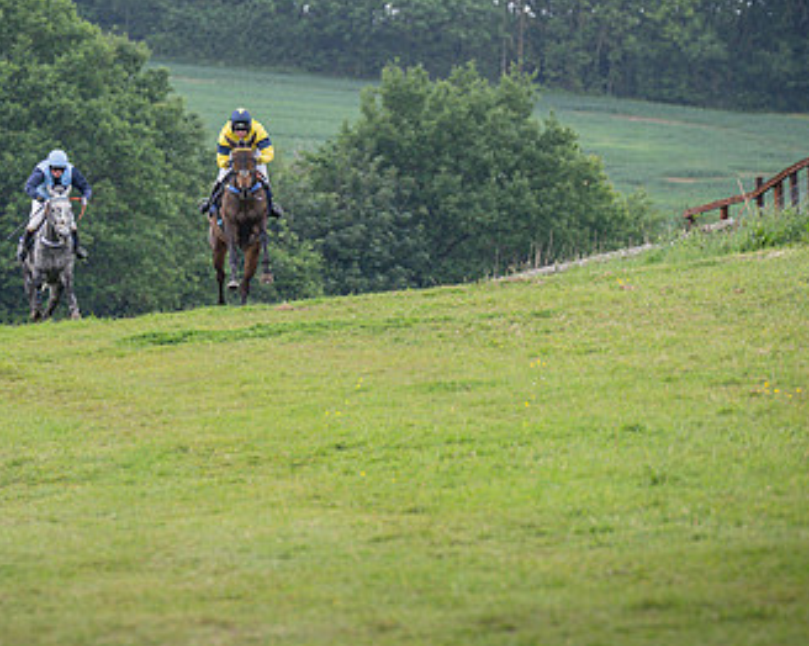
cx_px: 239
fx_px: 11917
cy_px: 232
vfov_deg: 3.1
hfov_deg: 3.9
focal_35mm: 498
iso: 400
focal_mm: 200
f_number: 4
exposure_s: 1/1600
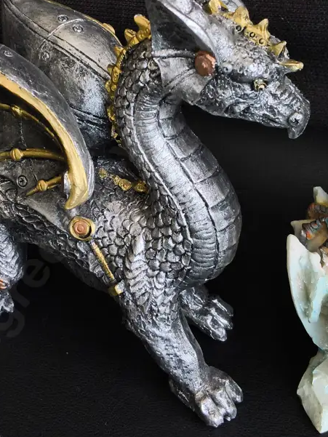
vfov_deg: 40.7
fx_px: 581
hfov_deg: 31.4
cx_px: 131
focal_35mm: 46
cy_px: 144
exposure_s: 1/120
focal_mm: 2.87
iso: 160
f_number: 2
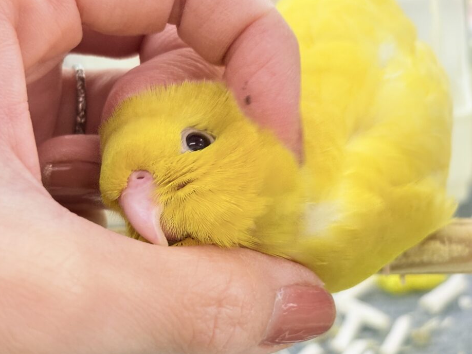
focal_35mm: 68
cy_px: 179
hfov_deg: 28.5
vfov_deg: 21.6
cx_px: 295
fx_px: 927
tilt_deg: -22.7
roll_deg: +9.1
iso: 125
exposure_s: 1/33
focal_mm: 5.96
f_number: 1.6
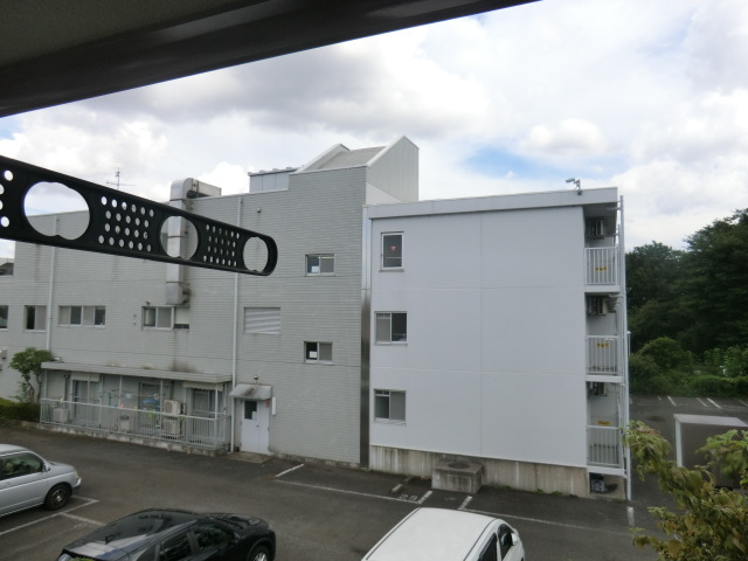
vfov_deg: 56.8
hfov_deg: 71.6
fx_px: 519
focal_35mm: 24
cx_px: 374
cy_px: 280
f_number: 3.2
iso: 80
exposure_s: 1/800
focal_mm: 4.3
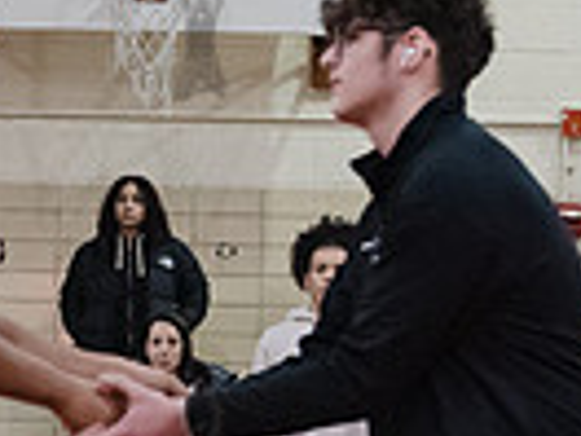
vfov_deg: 7.3
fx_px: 3407
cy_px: 447
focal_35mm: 203
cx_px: 198
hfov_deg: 9.7
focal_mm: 48
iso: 8000
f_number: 3.2
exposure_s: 1/200
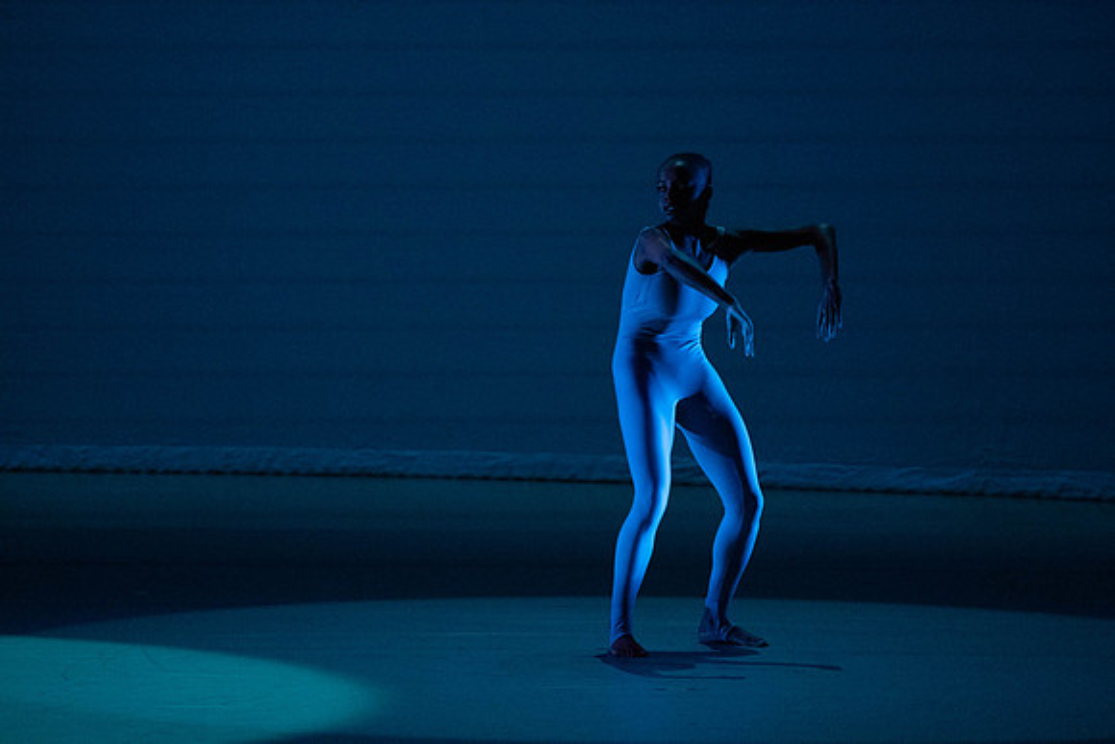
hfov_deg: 5.6
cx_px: 558
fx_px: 11462
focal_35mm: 370
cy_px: 372
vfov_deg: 3.7
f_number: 5.6
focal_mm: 370
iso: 16000
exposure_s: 1/400
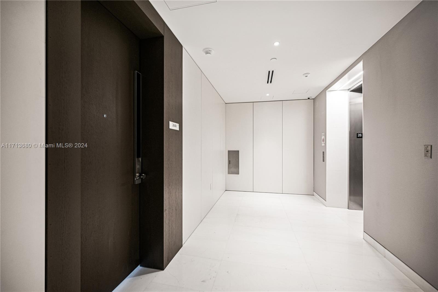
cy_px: 146
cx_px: 219
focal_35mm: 14
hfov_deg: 104.3
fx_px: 170
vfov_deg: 81.2
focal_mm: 14
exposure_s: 1/30
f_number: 4
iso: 100
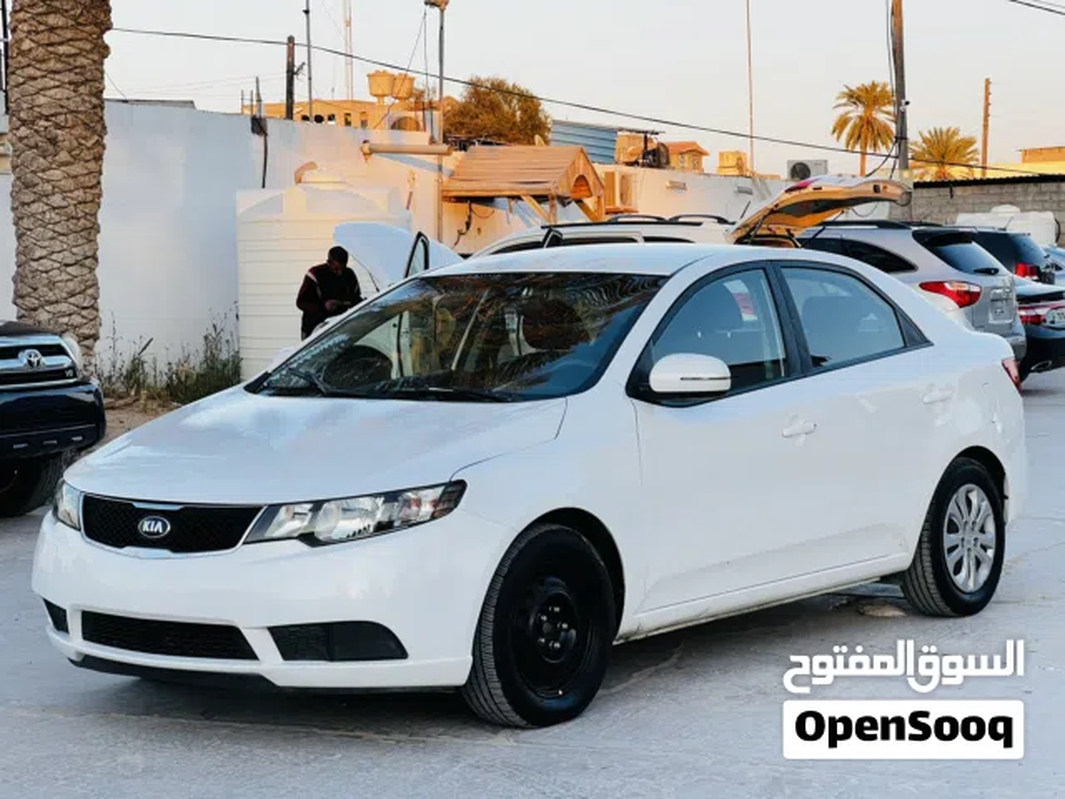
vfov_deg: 19.1
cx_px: 532
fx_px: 2369
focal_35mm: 77
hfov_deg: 25.3
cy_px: 400
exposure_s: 1/99
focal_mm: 9
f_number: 2.8
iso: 64
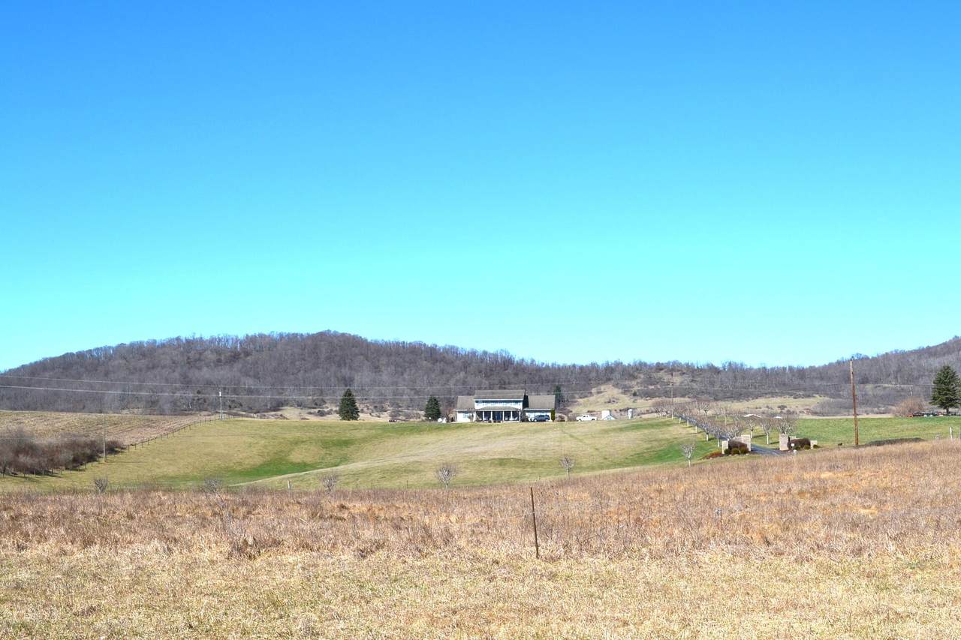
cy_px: 320
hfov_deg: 45.4
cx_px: 480
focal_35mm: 43
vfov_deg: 31.2
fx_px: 1148
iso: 100
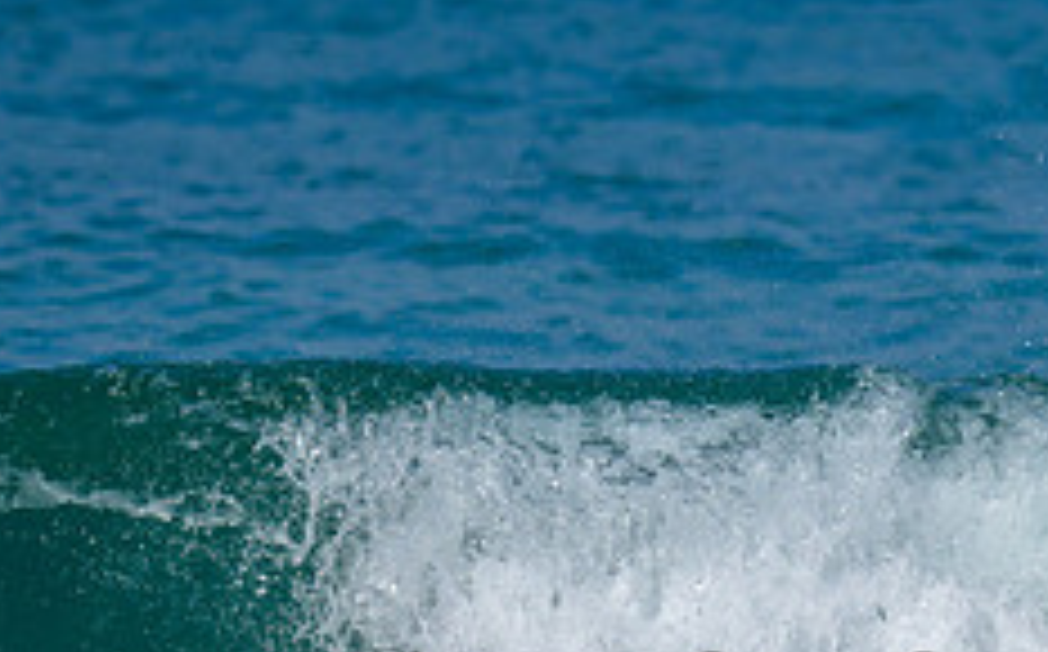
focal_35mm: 2790
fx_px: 79590
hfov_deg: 0.8
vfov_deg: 0.5
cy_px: 406
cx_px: 1359
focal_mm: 800
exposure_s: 1/2000
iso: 220
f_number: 6.3
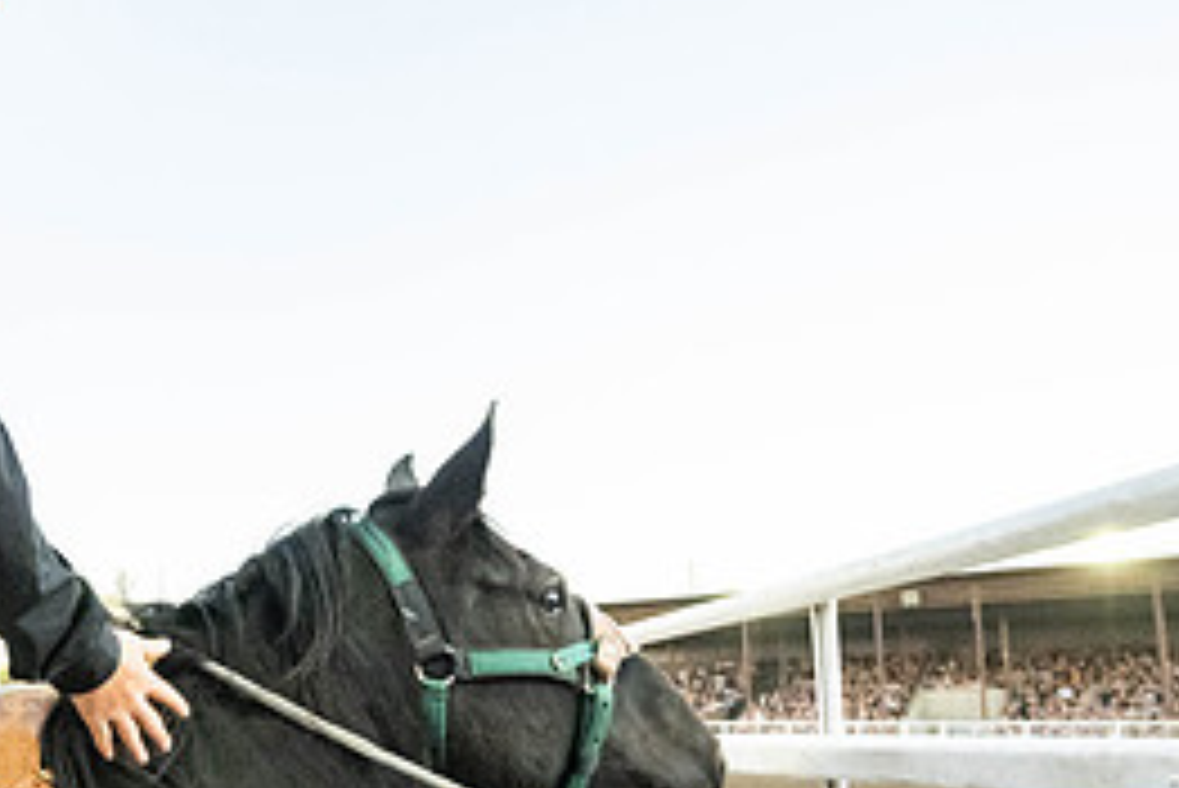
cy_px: 637
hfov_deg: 55.0
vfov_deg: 40.5
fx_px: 1016
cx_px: 198
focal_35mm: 31
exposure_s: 1/500
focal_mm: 14
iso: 5000
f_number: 4
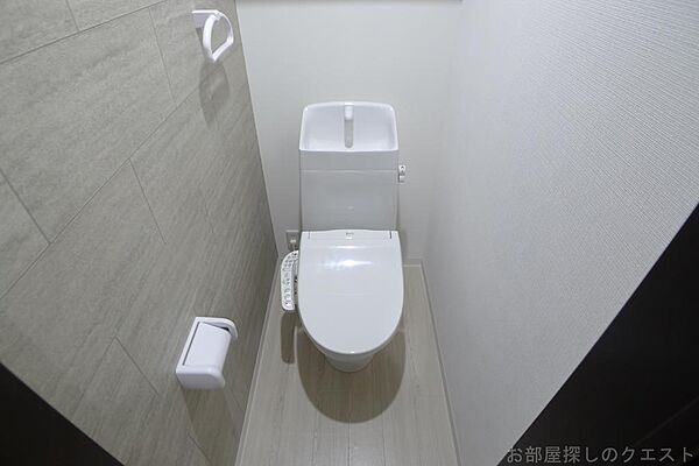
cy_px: 233
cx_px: 350
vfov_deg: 53.1
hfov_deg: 73.7
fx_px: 466
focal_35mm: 24
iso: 80
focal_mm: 5.1
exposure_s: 1/10
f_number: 2
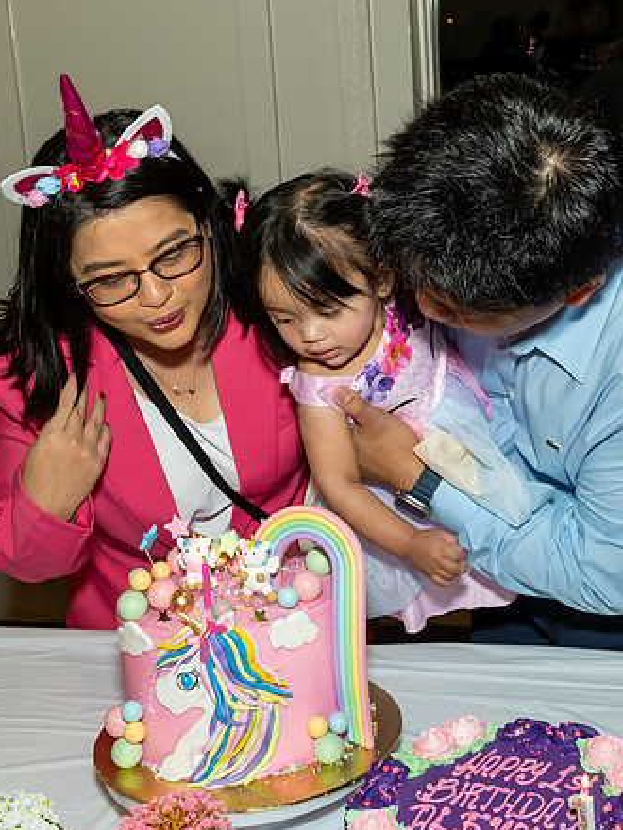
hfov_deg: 27.7
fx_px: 1248
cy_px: 349
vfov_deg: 36.7
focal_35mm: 52
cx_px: 454
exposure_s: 1/250
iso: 1250
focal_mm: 19
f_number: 7.1
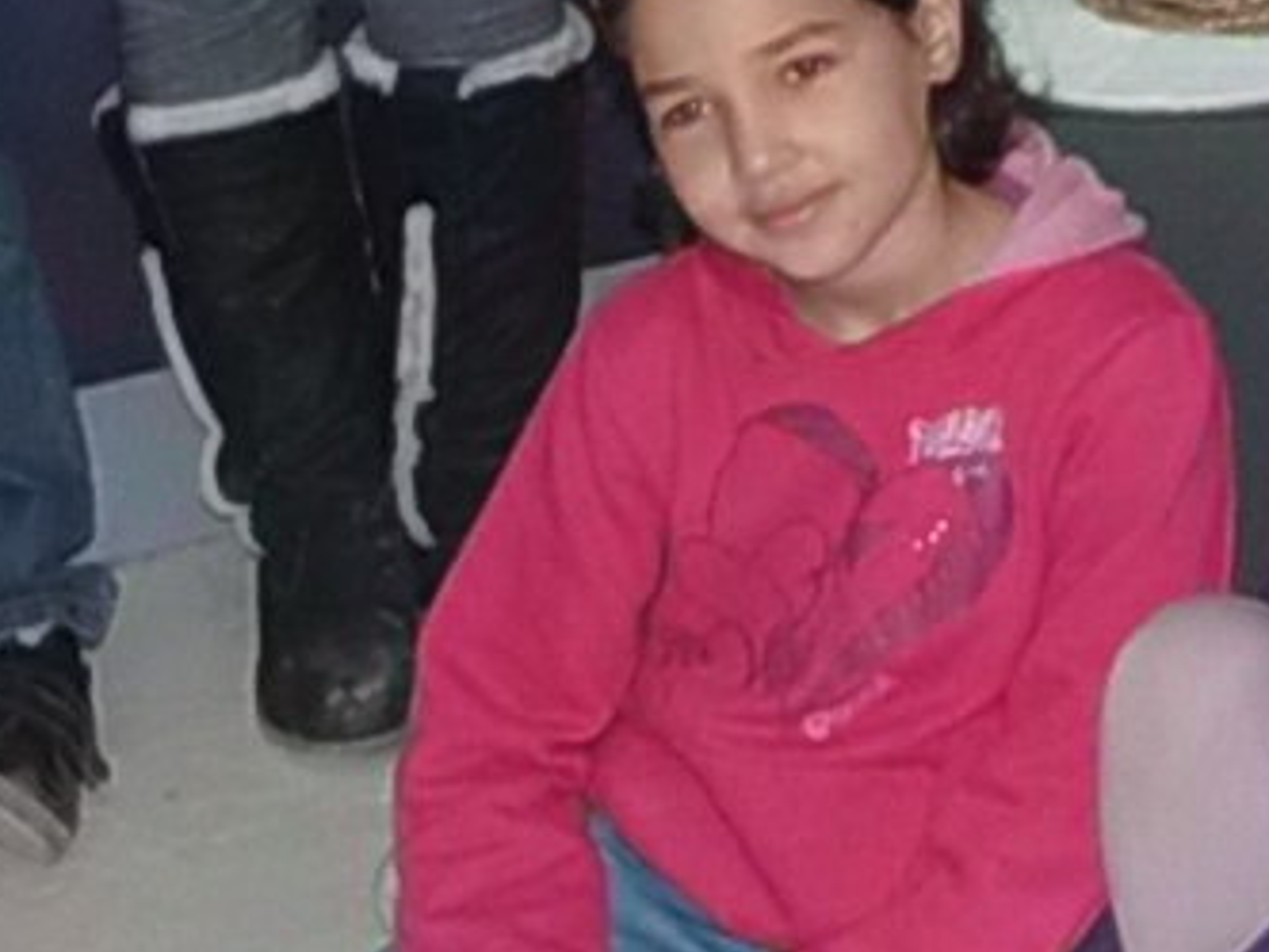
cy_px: -631
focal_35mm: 189
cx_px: 1869
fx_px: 6929
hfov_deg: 10.1
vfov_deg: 7.7
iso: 400
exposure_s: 1/30
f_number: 3.8
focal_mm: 8.7
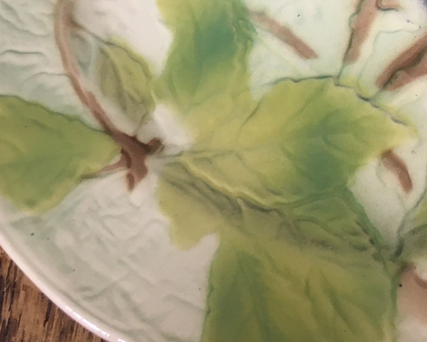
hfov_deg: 22.0
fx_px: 1061
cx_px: 415
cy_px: -115
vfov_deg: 17.1
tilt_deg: -71.7
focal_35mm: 84
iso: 80
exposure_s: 1/33
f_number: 2.2
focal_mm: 4.15
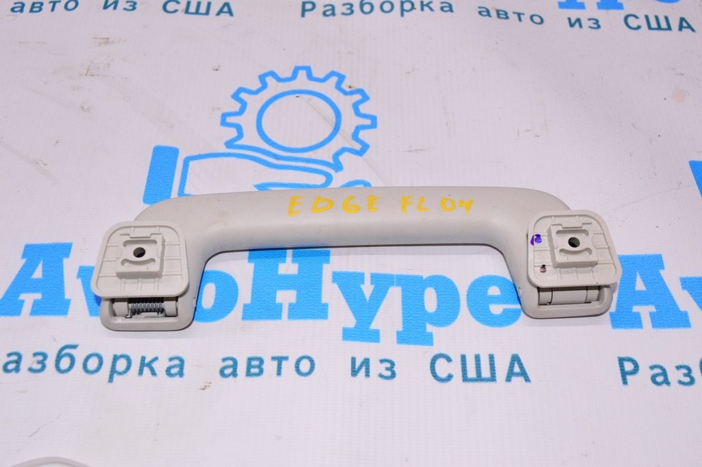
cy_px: 234
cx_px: 351
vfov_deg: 31.8
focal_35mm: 42
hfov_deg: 46.4
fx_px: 818
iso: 1600
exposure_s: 1/200
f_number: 8
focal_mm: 28
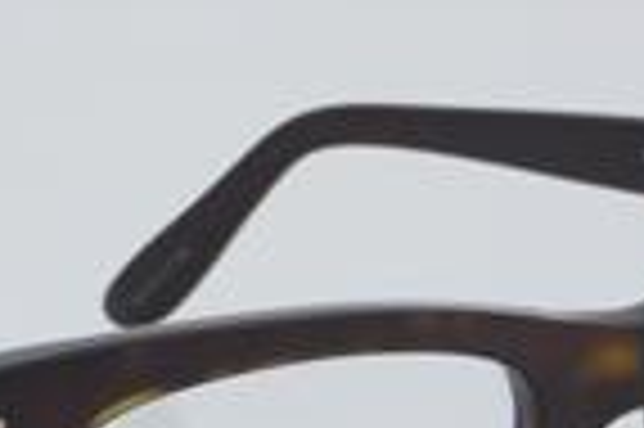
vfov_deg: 6.5
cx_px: 239
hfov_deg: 9.8
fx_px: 3752
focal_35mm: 210
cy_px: 500
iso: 100
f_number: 32
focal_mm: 50
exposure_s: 1/3
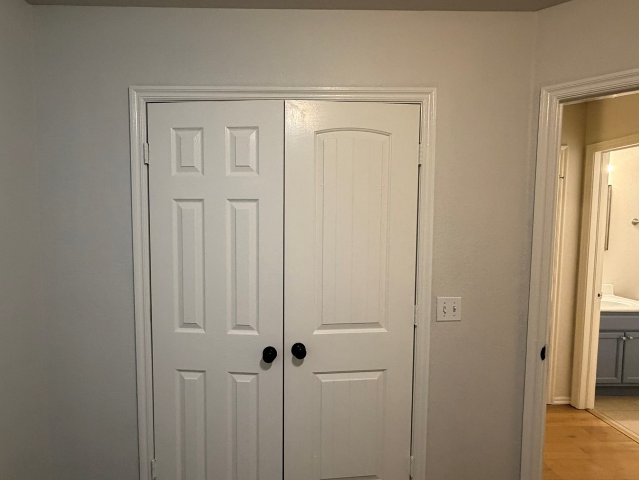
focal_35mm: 20
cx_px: 290
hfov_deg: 81.5
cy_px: 242
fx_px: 369
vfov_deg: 66.0
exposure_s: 1/60
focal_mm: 2.22
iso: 400
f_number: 2.2
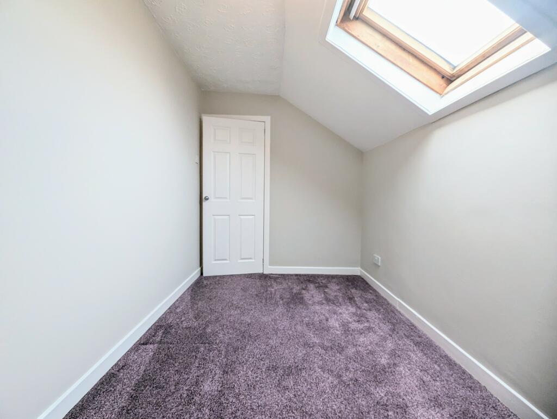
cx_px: 278
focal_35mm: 13
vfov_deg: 90.1
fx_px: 209
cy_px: 210
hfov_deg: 106.1
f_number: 2.2
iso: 74
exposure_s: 1/105
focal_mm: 1.95
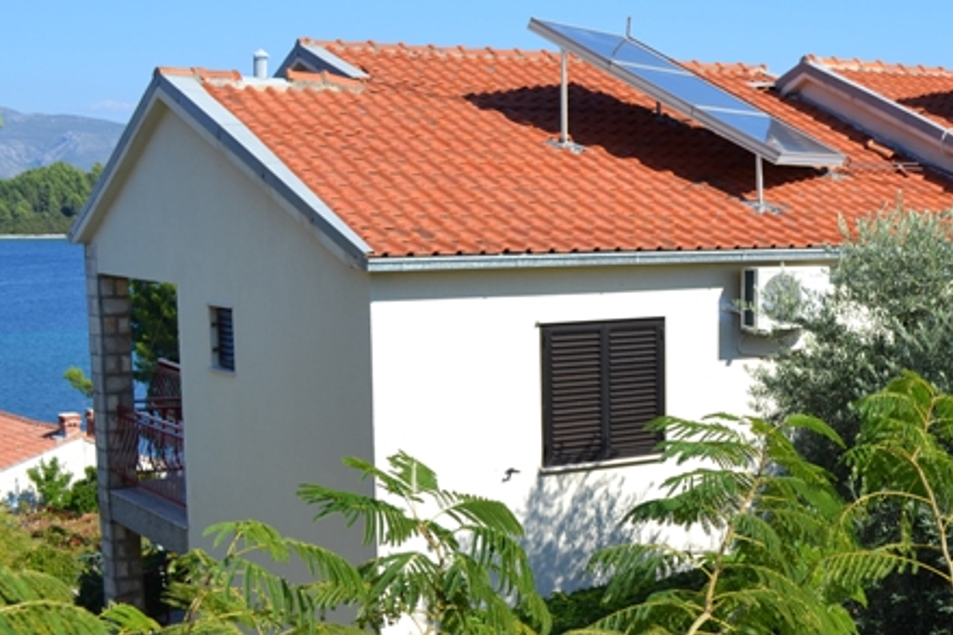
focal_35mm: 60
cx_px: 765
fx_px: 1588
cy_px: 380
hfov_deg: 32.5
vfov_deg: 22.6
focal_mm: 22
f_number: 7.1
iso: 100
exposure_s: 1/400
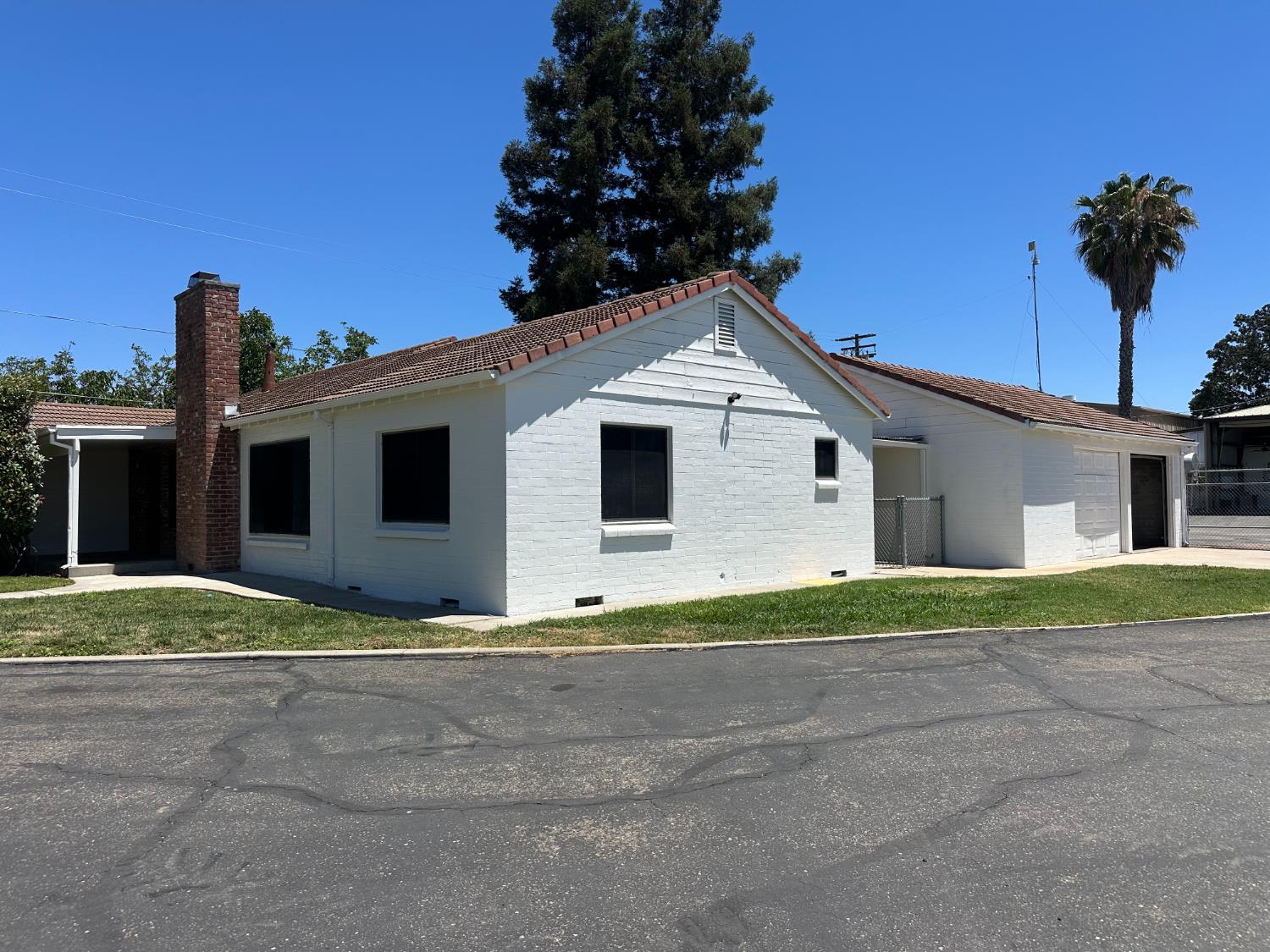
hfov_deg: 71.6
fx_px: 881
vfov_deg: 56.8
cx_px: 635
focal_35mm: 24
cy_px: 476
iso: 80
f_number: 1.78
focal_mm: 6.86
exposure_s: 1/5848
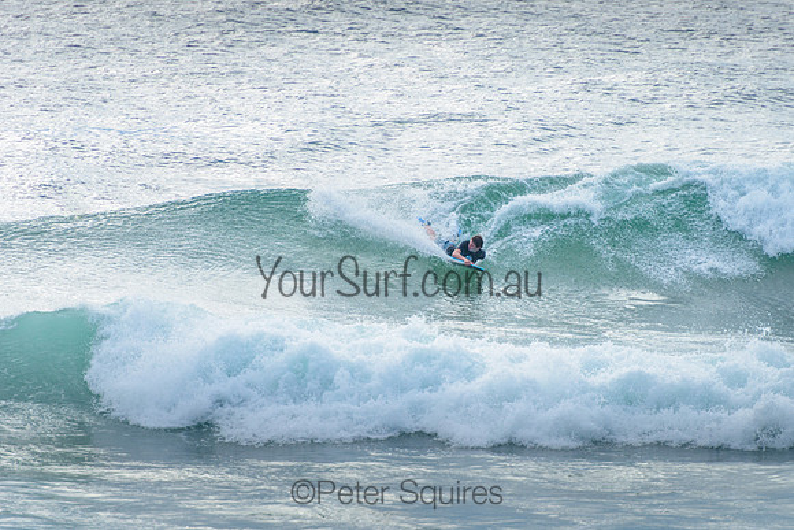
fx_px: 10548
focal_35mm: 478
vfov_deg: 2.9
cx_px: 486
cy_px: 222
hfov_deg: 4.3
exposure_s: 1/2000
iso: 200
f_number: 5.6
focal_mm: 390
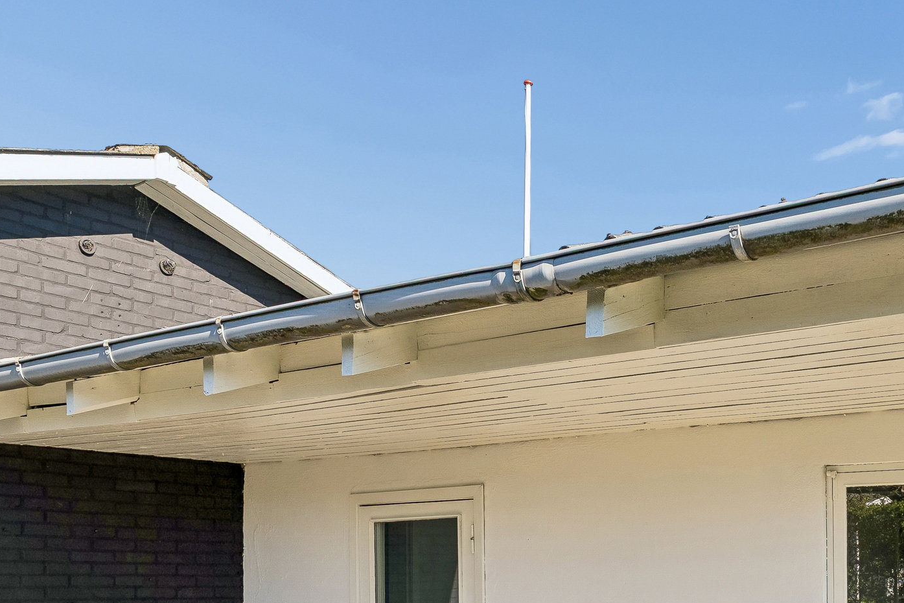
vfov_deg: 29.6
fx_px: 1080
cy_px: 565
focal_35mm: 43
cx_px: 705
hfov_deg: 43.6
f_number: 8
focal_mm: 20
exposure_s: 1/250
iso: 200
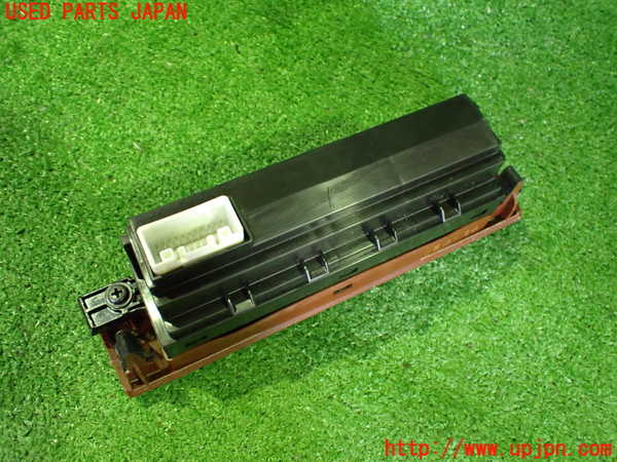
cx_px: 308
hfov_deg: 60.0
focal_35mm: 30
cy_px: 231
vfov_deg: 46.8
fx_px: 535
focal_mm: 5.4
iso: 1000
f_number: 2.3
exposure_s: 1/30
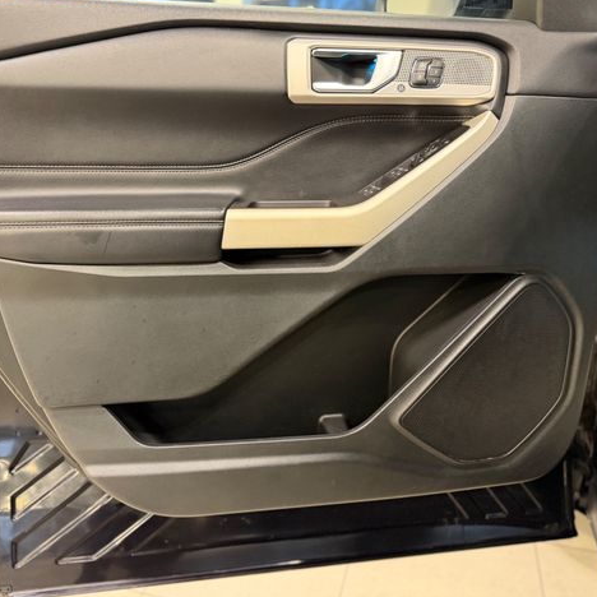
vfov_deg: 55.6
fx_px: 566
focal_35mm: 29
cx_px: 260
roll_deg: +1.7
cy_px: 293
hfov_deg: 55.5
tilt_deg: -17.4
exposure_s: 1/60
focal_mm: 6.76
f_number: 1.78
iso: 500
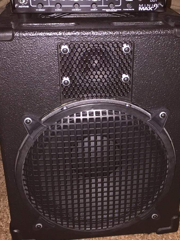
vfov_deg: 40.3
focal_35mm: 47
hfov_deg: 30.8
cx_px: 110
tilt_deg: -22.4
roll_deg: -0.1
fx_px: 326
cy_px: 103
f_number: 2.2
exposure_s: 1/16
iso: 200
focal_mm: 4.15
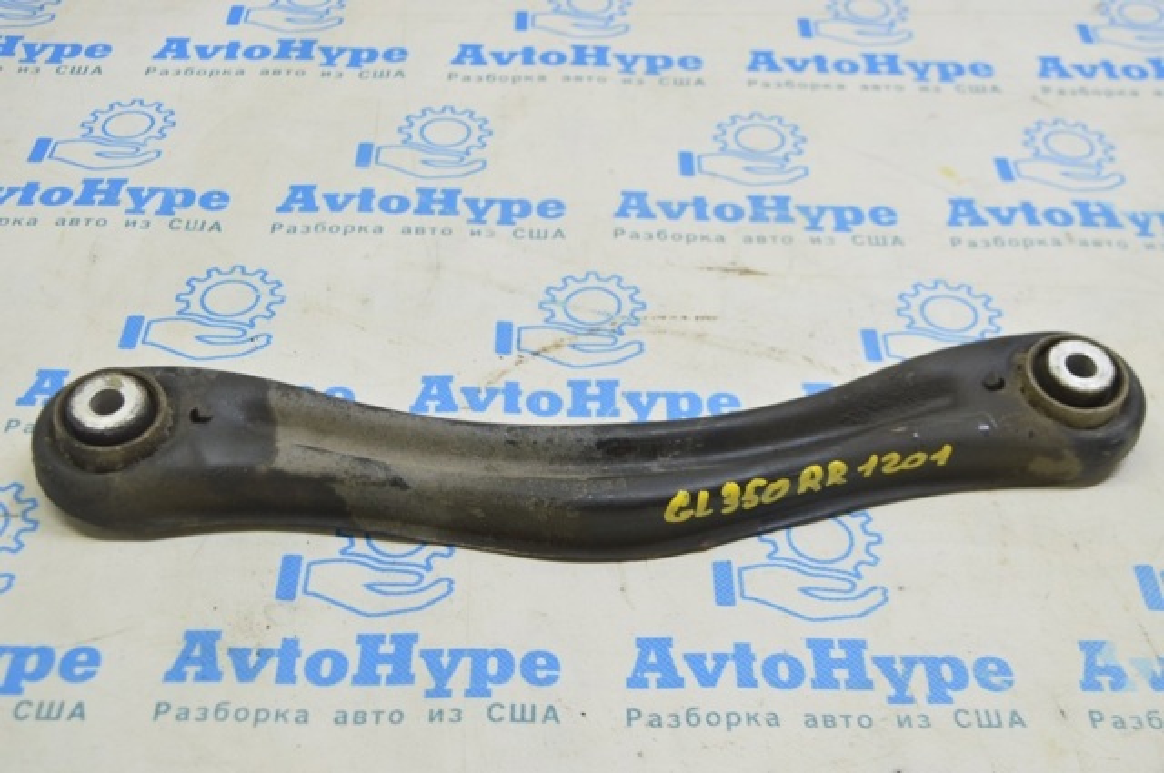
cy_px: 386
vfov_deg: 28.9
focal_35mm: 46
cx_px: 582
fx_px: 1502
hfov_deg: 42.4
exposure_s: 1/20
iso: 400
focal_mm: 31
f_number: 5.6
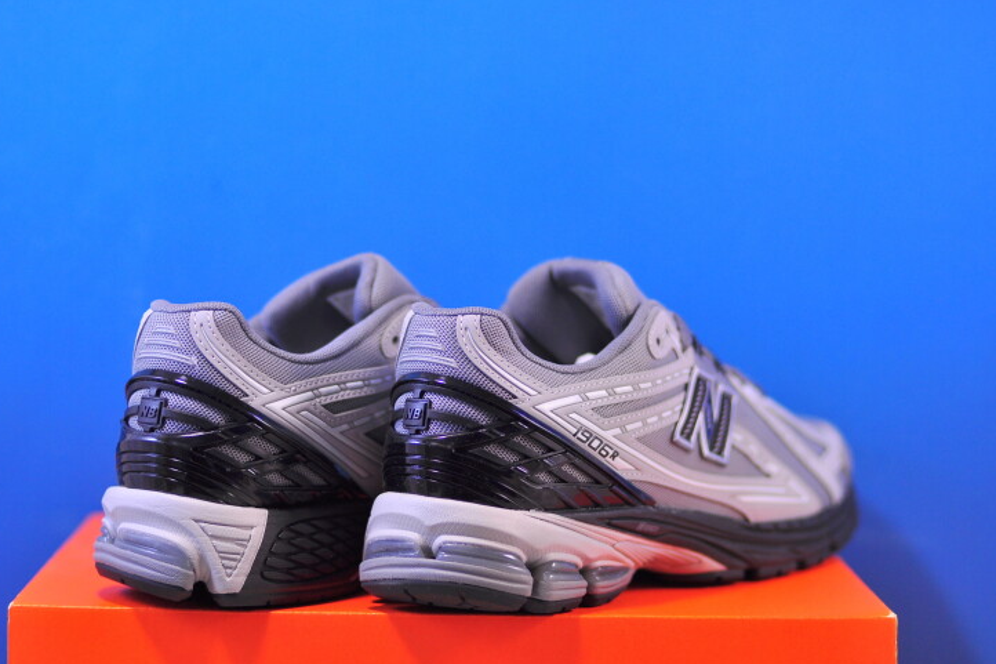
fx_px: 2296
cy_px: 320
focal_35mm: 83
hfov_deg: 24.5
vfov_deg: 16.4
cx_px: 465
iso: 250
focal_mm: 50
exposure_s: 1/320
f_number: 2
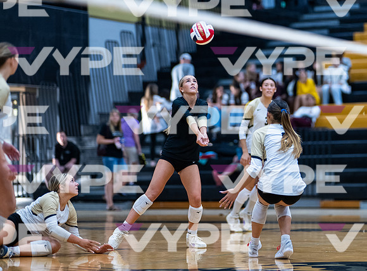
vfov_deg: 10.6
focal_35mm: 138
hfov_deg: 14.3
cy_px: 66
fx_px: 1456
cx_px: 269
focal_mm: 85
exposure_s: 1/1600
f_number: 1.2
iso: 1250
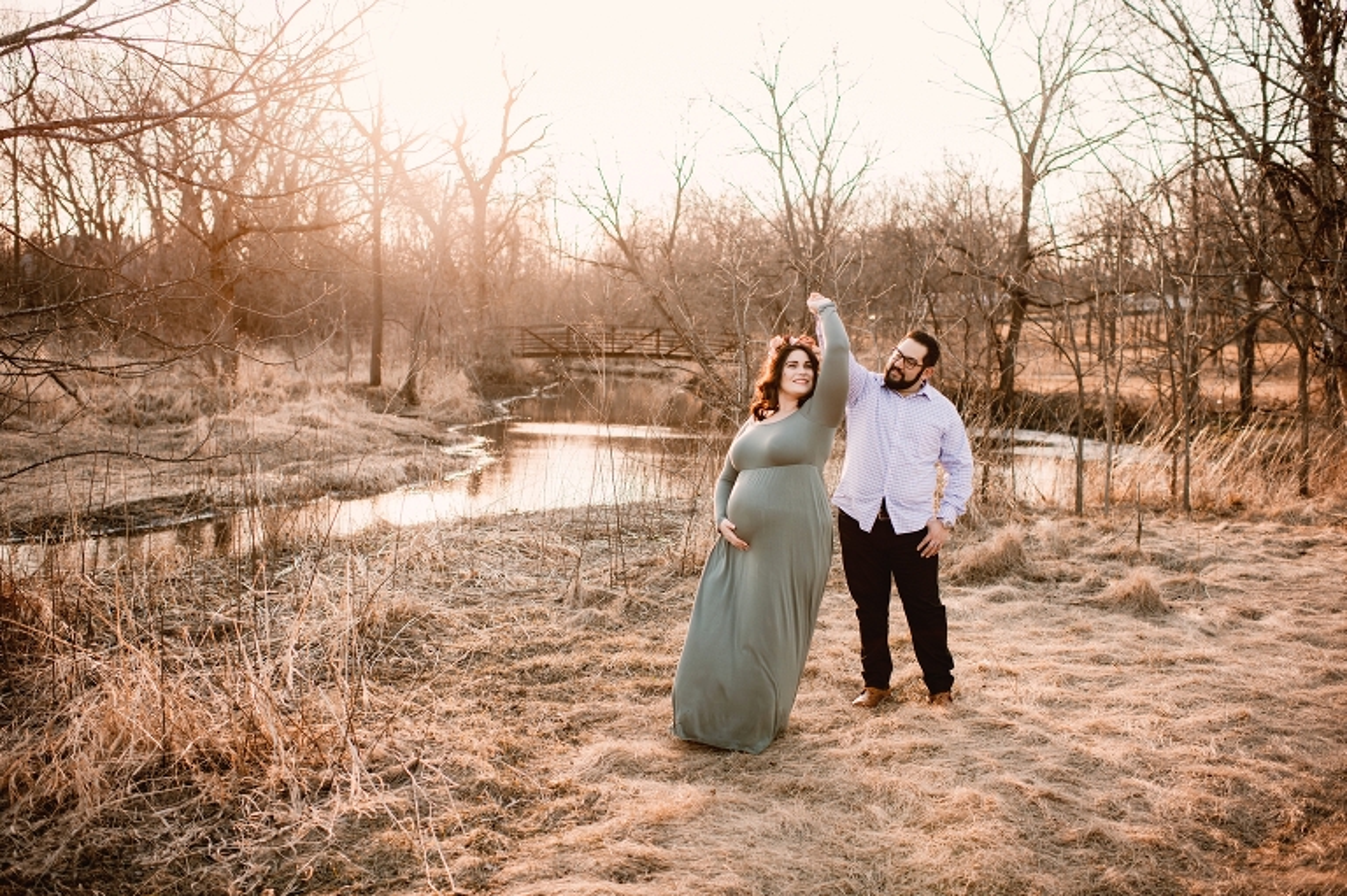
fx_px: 1309
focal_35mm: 35
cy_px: 448
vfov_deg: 37.8
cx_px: 674
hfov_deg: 54.5
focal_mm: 35
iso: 125
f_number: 2.2
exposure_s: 1/500
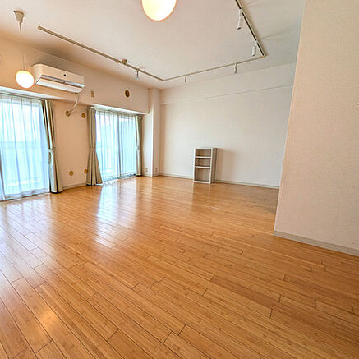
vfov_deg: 84.0
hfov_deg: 82.0
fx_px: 199
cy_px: 181
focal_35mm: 17
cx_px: 129
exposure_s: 1/120
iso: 67
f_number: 2.2
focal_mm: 1.83
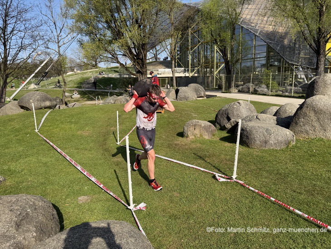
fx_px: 230
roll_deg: +1.7
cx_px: 166
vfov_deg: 56.8
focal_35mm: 24
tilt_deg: -10.0
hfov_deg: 71.6
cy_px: 124
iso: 80
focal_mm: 6.76
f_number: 1.78
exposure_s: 1/3145
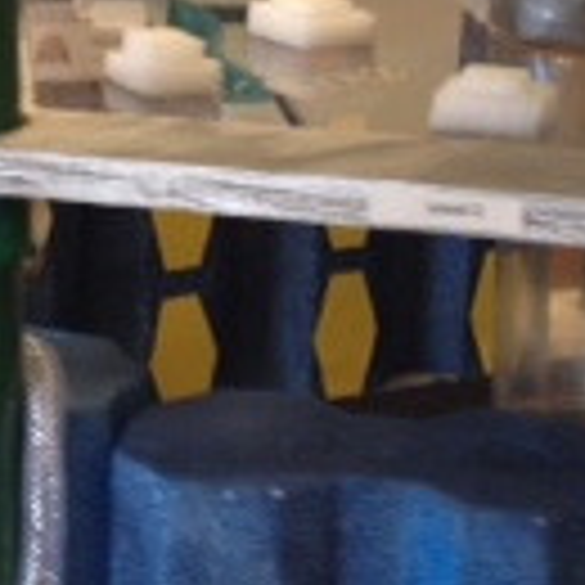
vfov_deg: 11.4
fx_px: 2906
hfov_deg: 11.5
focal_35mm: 152
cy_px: -14
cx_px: 130
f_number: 2.4
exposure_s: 1/20
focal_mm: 4.28
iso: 64
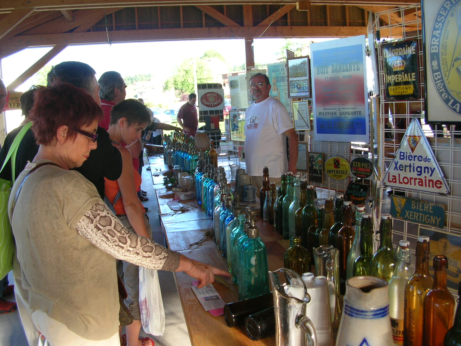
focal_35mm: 35
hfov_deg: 52.6
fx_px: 466
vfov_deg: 40.7
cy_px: 173
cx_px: 230
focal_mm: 5.8
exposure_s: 1/71.2
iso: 50
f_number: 2.8
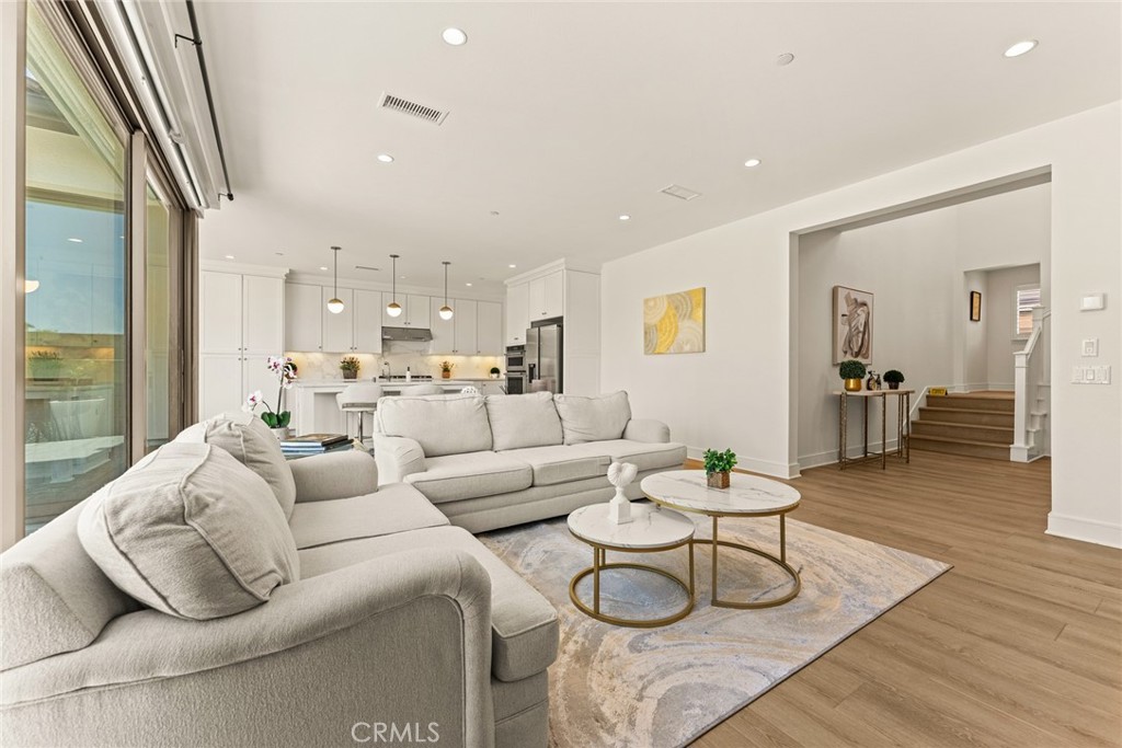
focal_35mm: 14
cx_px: 561
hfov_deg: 104.2
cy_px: 374
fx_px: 436
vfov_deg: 81.2
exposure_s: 1/25
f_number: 6.3
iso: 320
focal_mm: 14
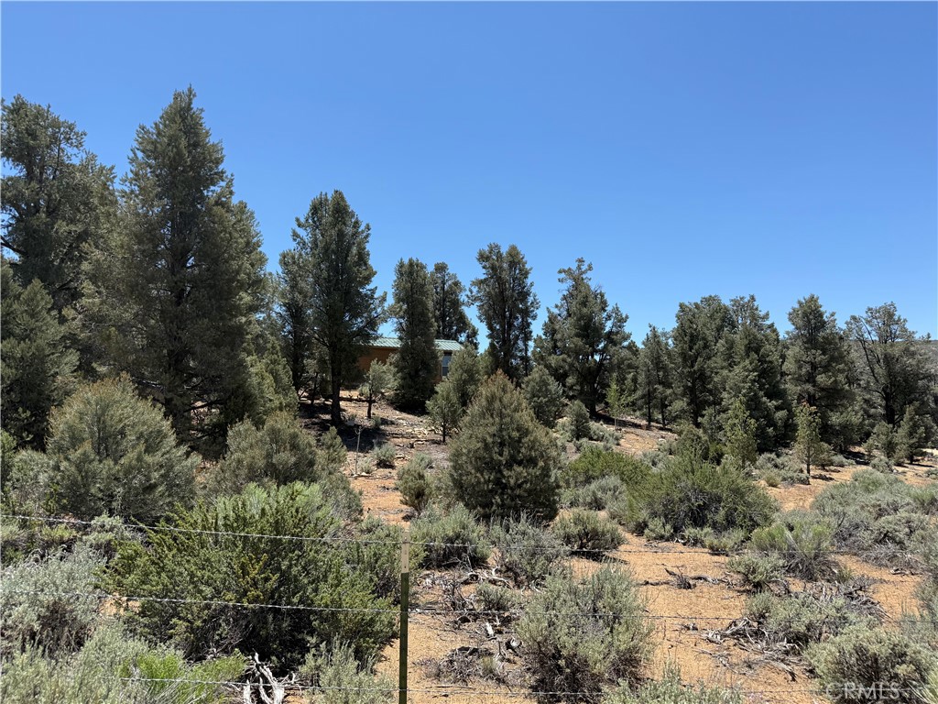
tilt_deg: +7.1
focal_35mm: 24
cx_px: 469
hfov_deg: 71.6
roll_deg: +1.6
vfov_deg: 56.8
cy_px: 352
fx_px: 650
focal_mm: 6.76
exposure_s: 1/3584
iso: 80
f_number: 1.78
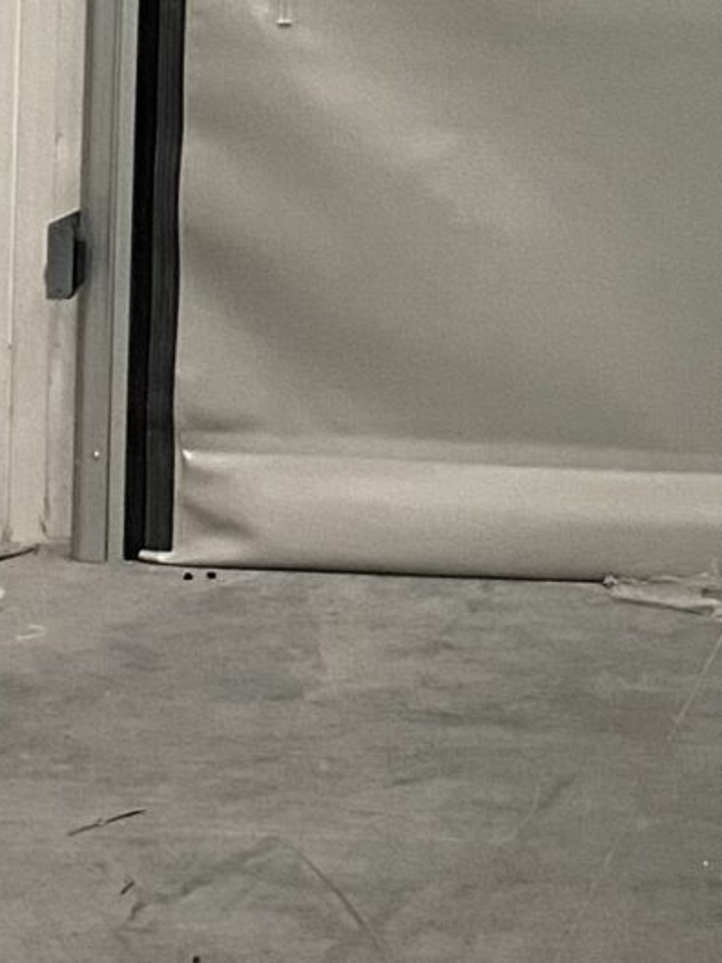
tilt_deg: +4.5
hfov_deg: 11.4
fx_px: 3504
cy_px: -642
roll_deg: -0.3
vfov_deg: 14.2
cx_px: 1026
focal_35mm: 126
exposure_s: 1/50
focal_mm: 4.25
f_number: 1.8
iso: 400
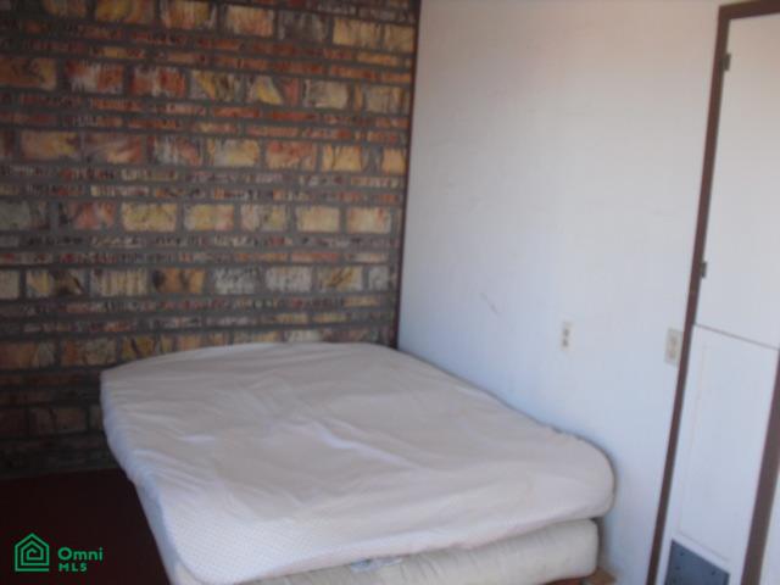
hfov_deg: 51.4
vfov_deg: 39.7
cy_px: 292
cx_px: 390
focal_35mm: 36
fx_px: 811
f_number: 3.1
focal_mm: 6.3
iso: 200
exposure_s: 1/80
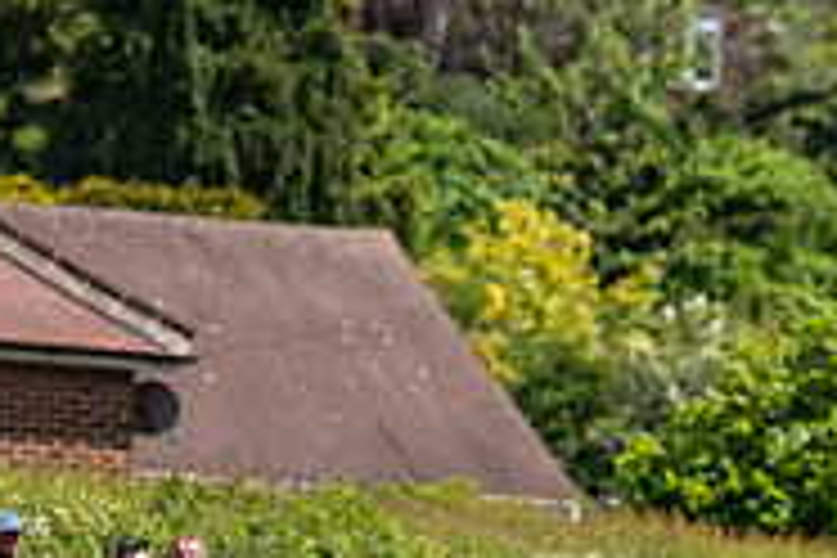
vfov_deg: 2.2
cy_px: 830
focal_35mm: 624
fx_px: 14507
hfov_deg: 3.3
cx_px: 99
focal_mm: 200
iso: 250
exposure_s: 1/1000
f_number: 5.6
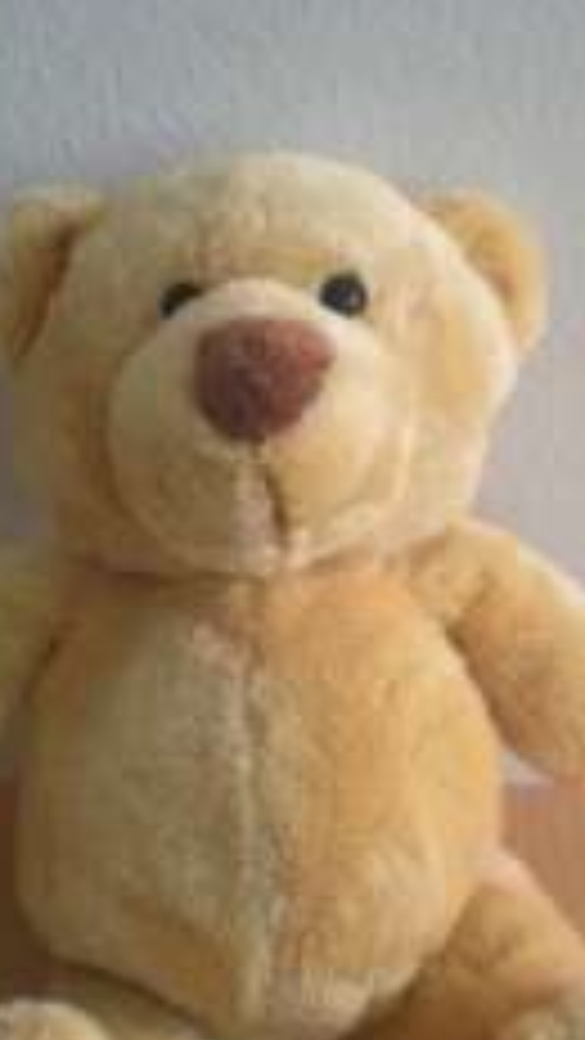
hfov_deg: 17.2
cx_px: 310
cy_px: 621
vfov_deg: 30.1
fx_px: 1930
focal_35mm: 70
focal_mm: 6.3
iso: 151
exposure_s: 1/62.8
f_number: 3.1
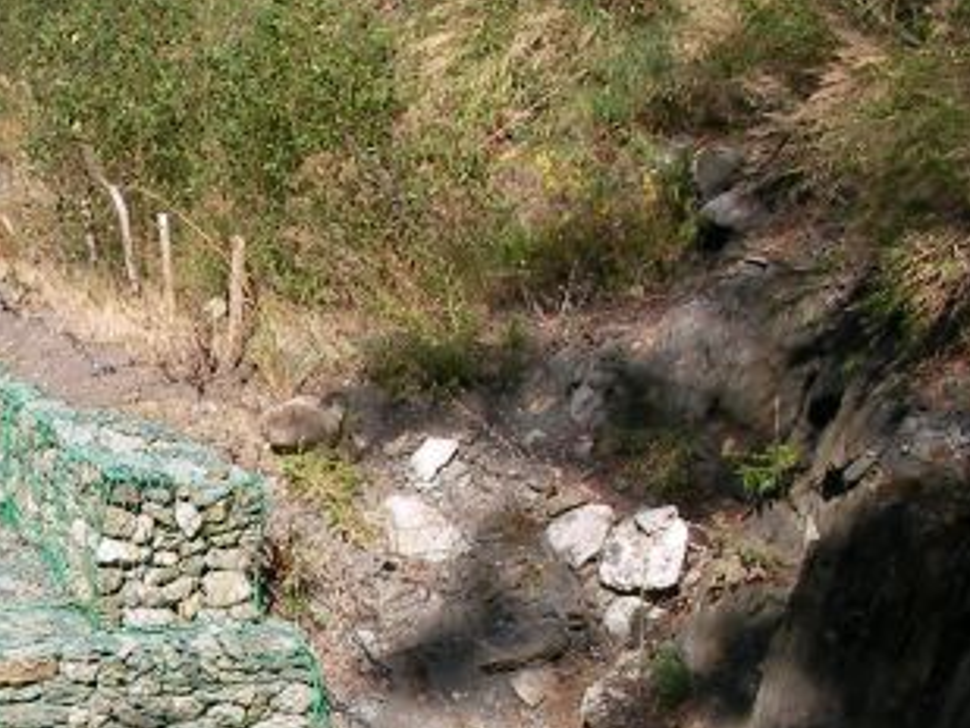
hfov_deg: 18.2
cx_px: 41
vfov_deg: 13.7
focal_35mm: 106
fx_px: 2971
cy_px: 750
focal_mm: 6.3
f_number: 4.5
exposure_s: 1/354
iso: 50
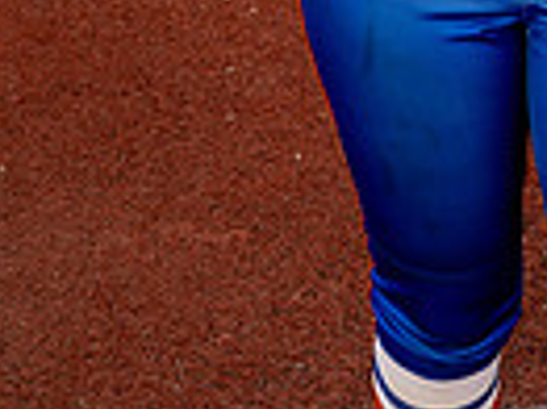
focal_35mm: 116
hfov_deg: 16.8
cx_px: 493
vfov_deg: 11.1
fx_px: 1831
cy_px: -501
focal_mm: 35
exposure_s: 1/250
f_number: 8
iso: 125
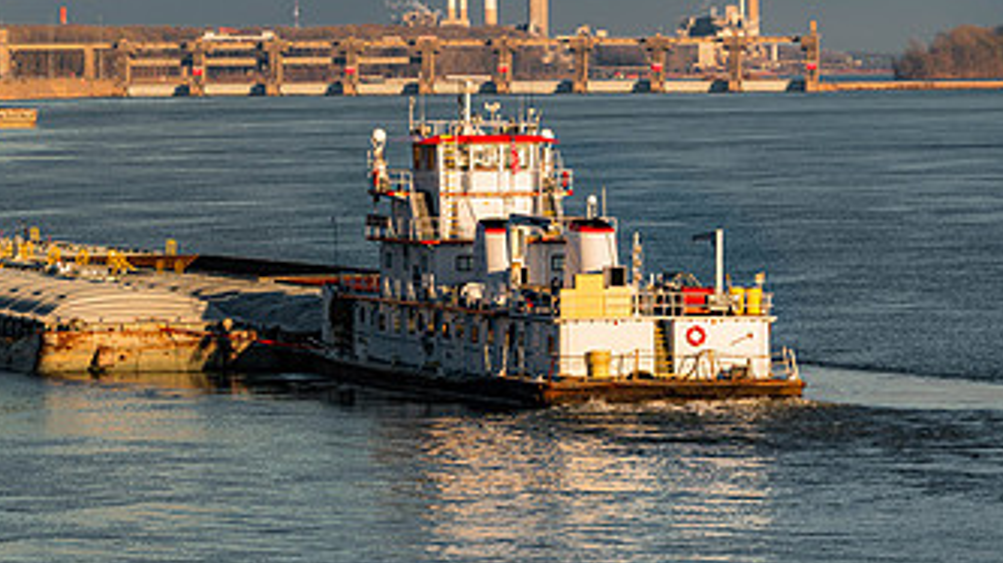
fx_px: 8241
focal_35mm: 310
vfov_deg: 3.9
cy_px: 149
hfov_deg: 7.0
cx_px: 157
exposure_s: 1/160
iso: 64
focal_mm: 170
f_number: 8
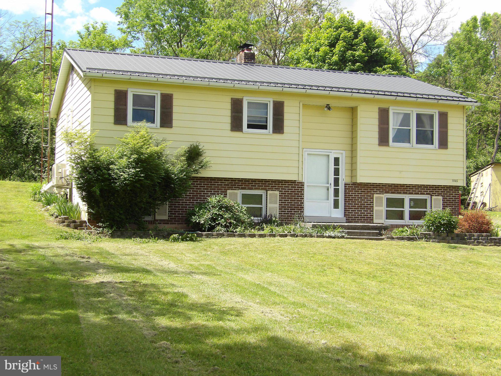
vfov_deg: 27.5
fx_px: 767
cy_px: 188
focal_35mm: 53
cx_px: 250
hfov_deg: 36.2
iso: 100
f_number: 3.4
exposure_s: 1/450
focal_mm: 9.5
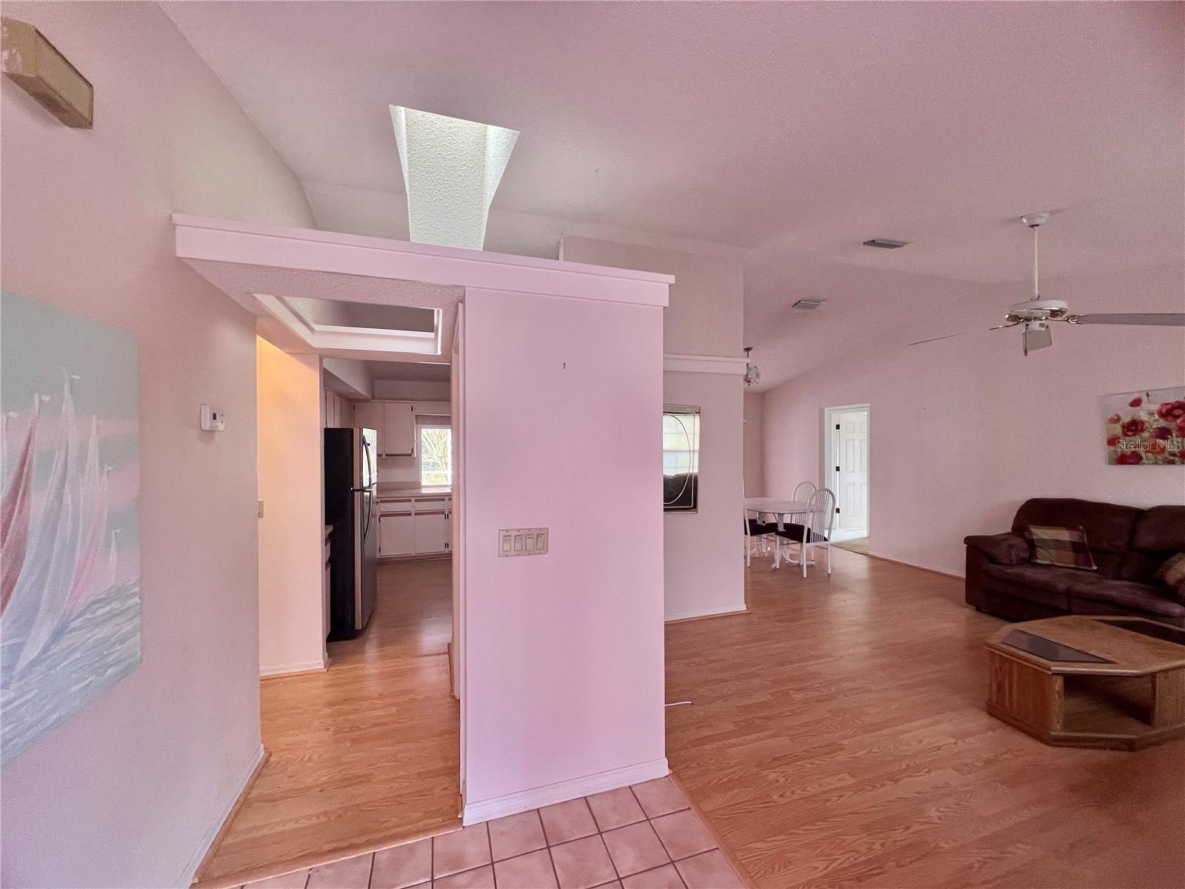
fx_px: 445
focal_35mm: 13
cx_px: 592
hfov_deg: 106.2
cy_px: 444
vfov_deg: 89.9
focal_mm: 1.57
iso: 160
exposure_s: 1/60
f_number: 1.8
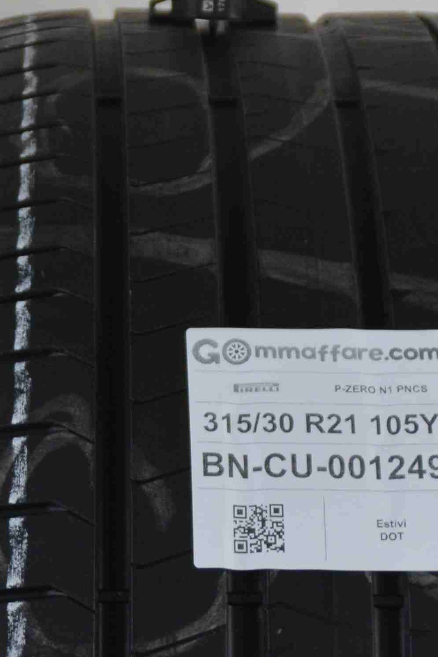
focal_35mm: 151
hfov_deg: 9.0
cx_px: -99
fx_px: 2756
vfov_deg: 13.5
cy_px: 149
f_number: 4
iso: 800
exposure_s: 1/60
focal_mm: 25
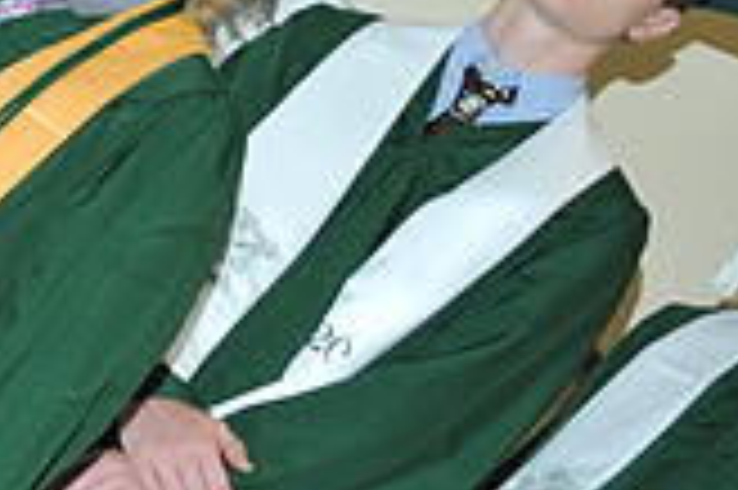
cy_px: 31
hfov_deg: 8.5
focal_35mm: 233
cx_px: -536
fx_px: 4772
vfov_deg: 5.9
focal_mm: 66
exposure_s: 1/80
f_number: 6.3
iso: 1600
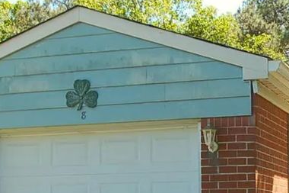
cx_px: 268
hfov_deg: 22.3
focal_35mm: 89
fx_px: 714
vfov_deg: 15.0
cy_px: 200
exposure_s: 1/200
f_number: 7.1
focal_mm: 22
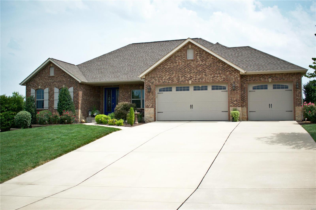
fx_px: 316
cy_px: 105
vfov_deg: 36.9
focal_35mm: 36
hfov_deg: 53.1
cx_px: 158
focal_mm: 24
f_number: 4
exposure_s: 1/4000
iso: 800
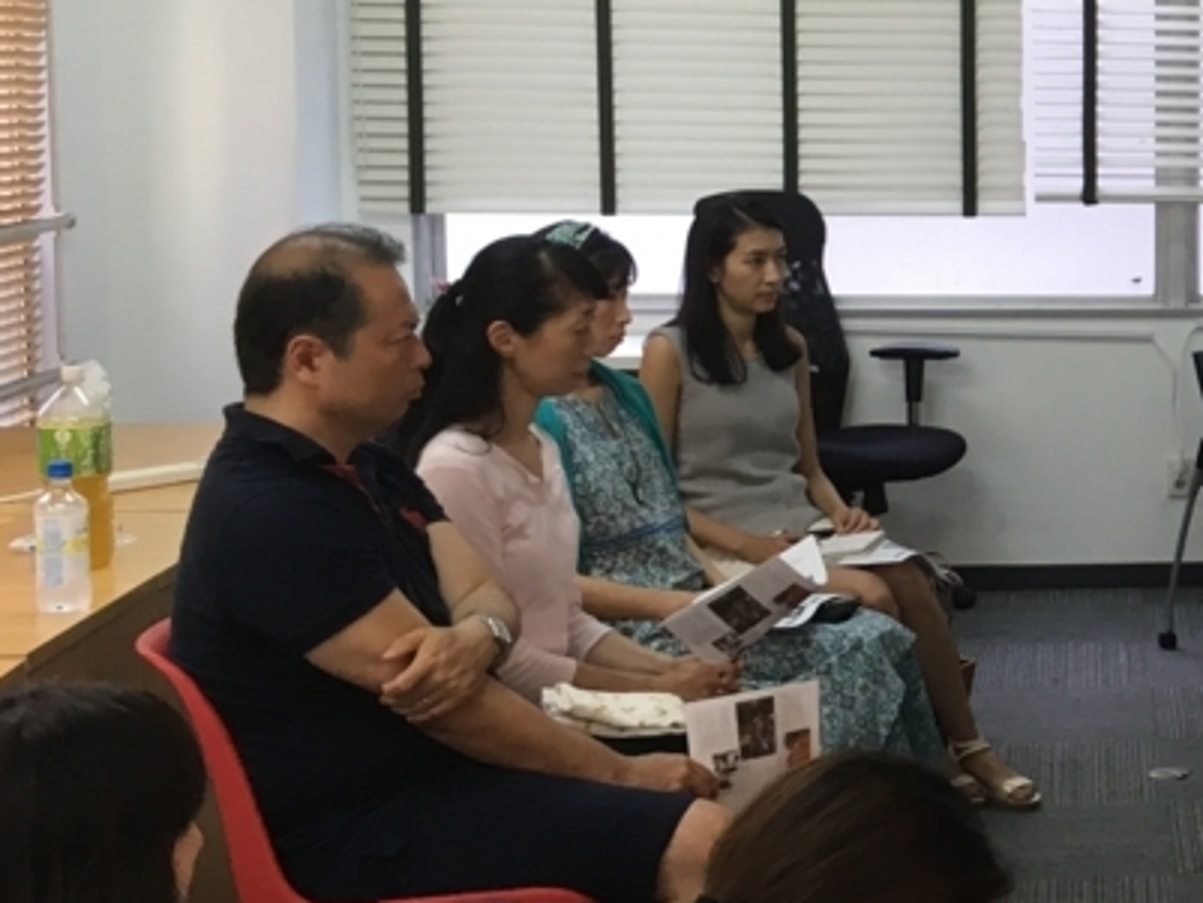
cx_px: 1476
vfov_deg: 19.9
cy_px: 327
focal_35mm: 74
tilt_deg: -5.5
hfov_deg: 23.8
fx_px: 2572
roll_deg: -0.4
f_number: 2.2
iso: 40
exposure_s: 1/33
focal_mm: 4.15
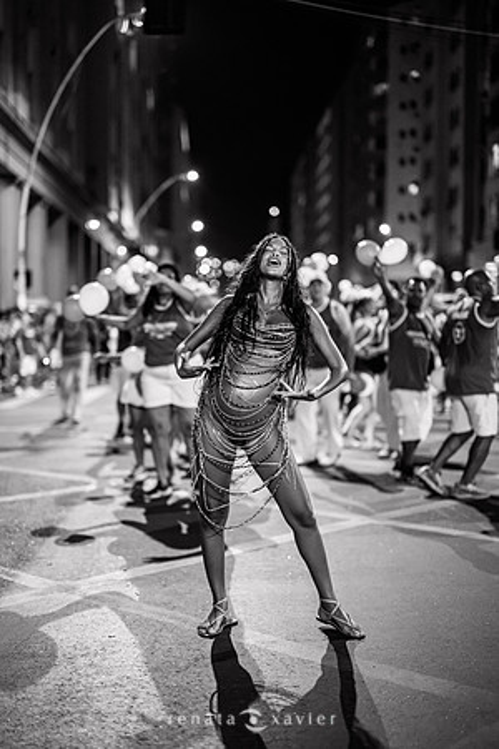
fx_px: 1040
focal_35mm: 50
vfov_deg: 39.6
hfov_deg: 27.0
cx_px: 250
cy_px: 374
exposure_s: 1/320
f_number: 1.2
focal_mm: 50
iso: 2000
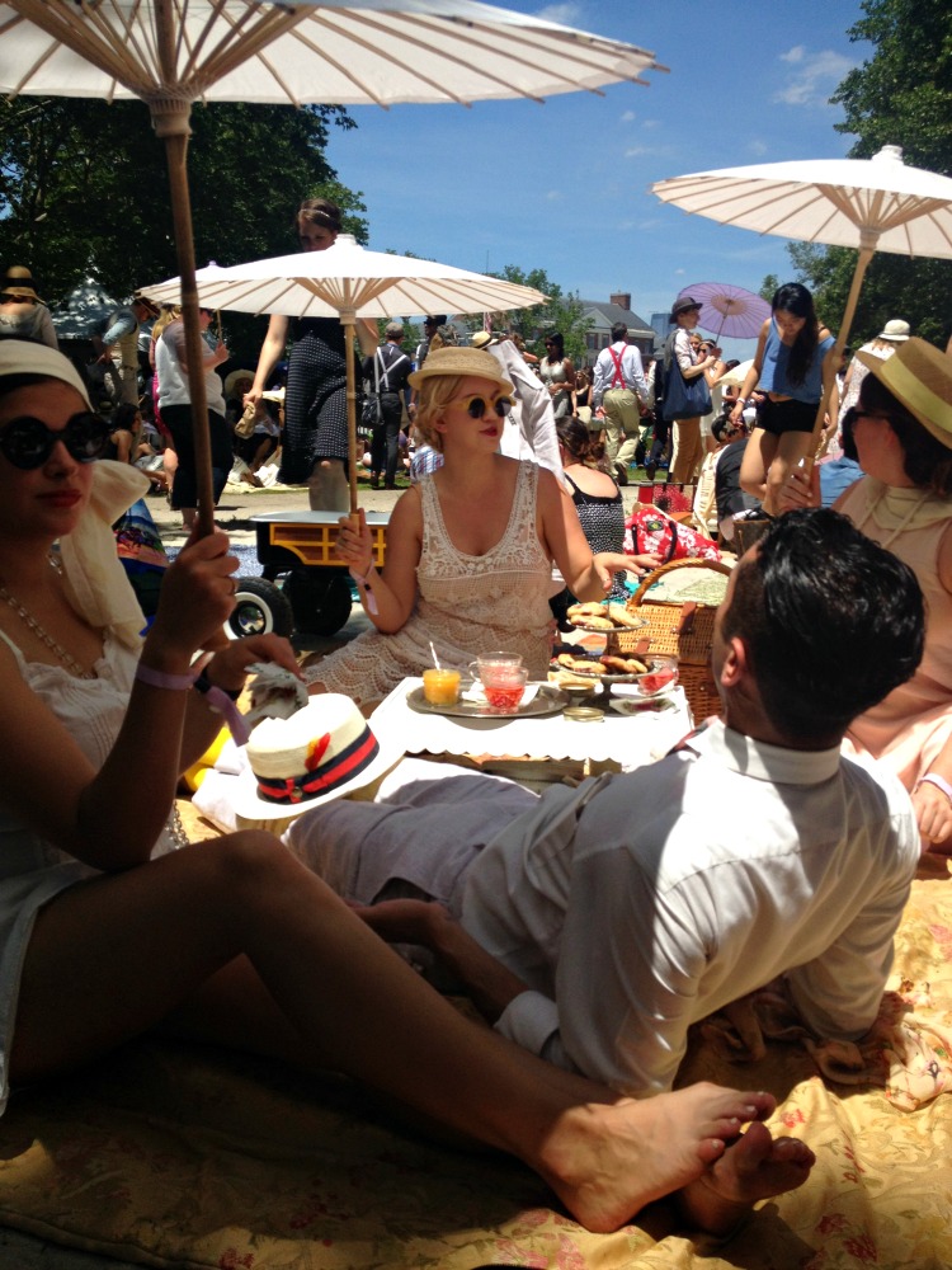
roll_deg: +1.7
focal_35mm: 35
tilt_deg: -8.4
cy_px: 635
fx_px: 1283
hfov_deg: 40.7
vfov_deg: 52.6
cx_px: 476
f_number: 2.4
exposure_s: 1/1972
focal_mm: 4.28
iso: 50
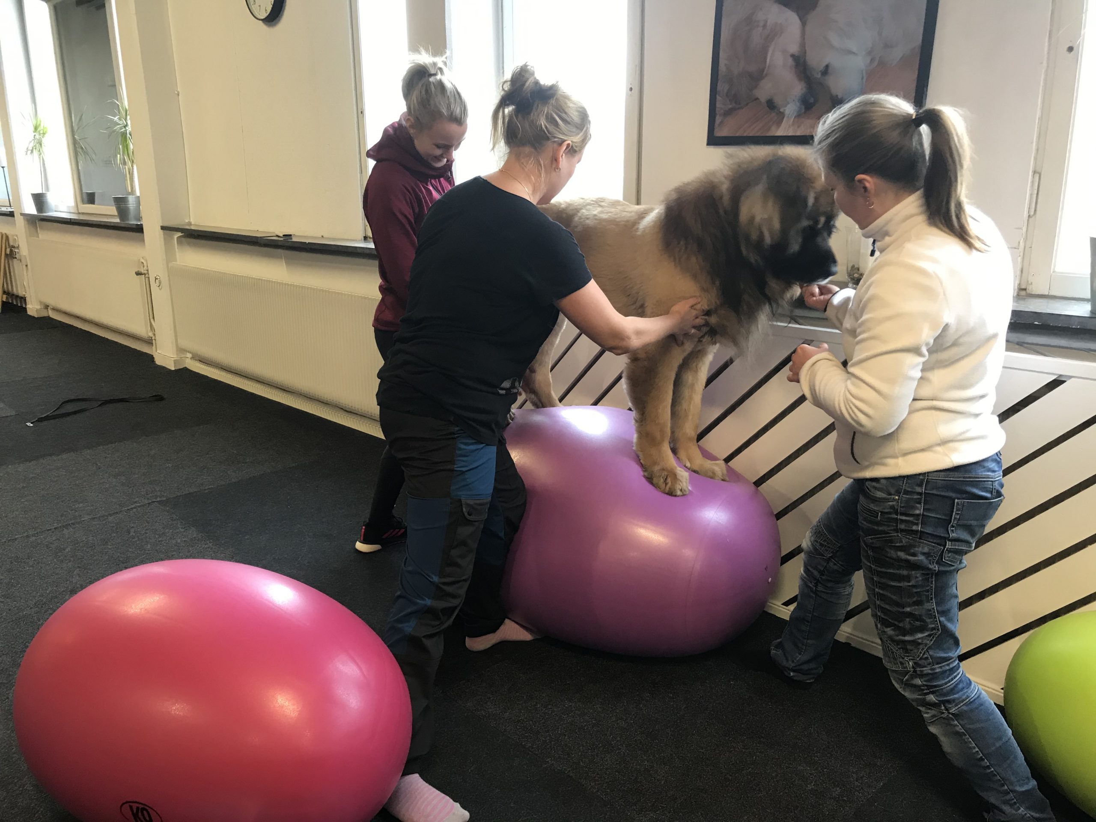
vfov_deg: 49.7
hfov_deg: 63.4
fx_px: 887
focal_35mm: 28
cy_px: 411
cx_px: 548
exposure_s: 1/17
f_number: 1.8
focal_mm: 3.99
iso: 40
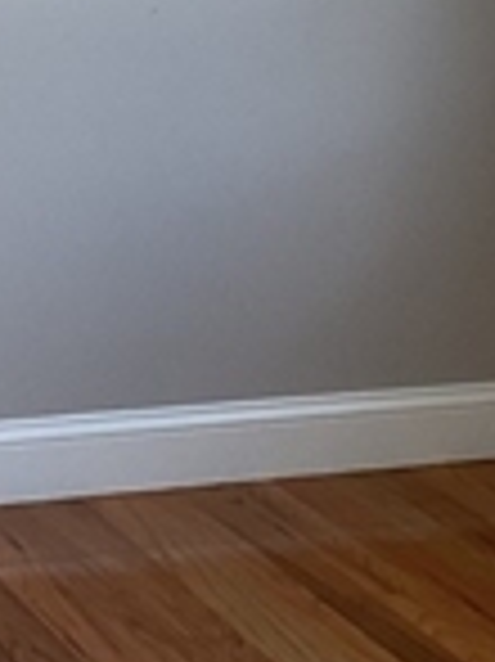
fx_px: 2902
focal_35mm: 152
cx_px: 117
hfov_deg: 9.7
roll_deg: -1.9
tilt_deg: -6.5
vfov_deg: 12.8
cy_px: -63
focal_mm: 3
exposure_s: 1/120
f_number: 1.8
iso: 64
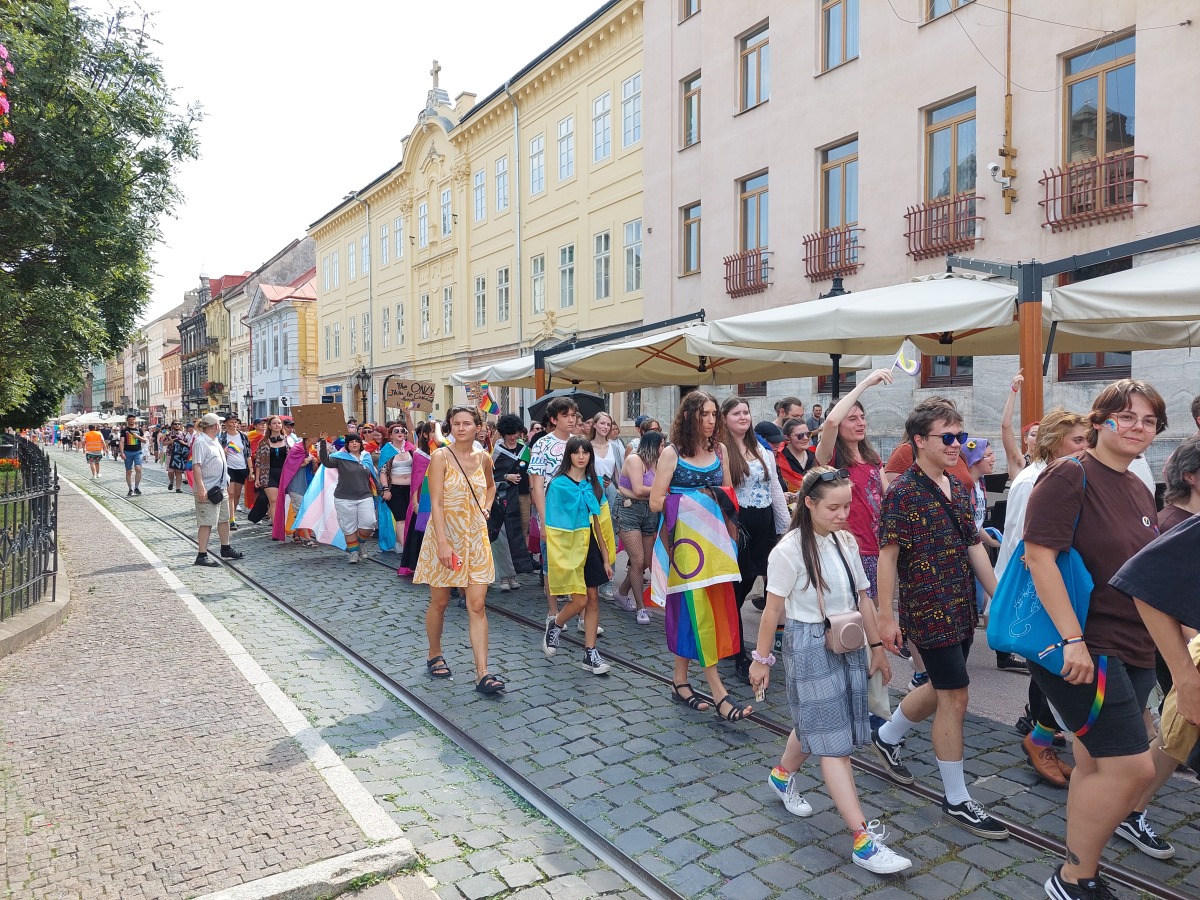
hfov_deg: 71.6
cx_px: 600
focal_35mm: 24
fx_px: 832
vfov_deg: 56.8
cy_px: 450
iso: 40
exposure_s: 1/568
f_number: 1.8
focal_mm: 5.23
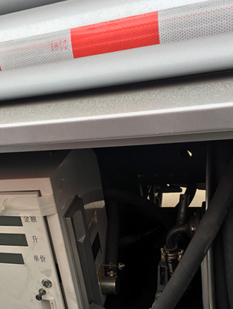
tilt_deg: -26.2
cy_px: 210
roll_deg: +10.8
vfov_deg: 42.2
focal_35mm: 44
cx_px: 71
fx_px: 394
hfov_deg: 32.5
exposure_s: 1/272
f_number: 2.2
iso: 25
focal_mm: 4.15
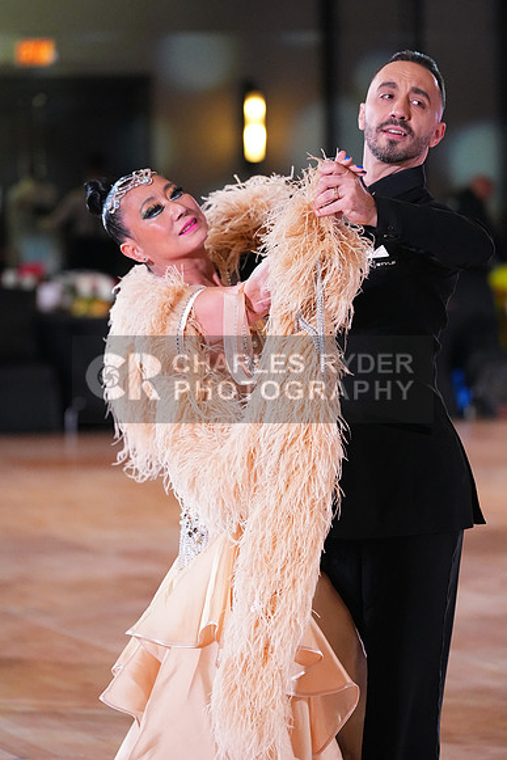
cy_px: 380
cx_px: 254
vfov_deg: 11.0
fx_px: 3948
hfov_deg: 7.3
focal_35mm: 187
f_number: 4.5
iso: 8000
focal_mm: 187
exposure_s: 1/400
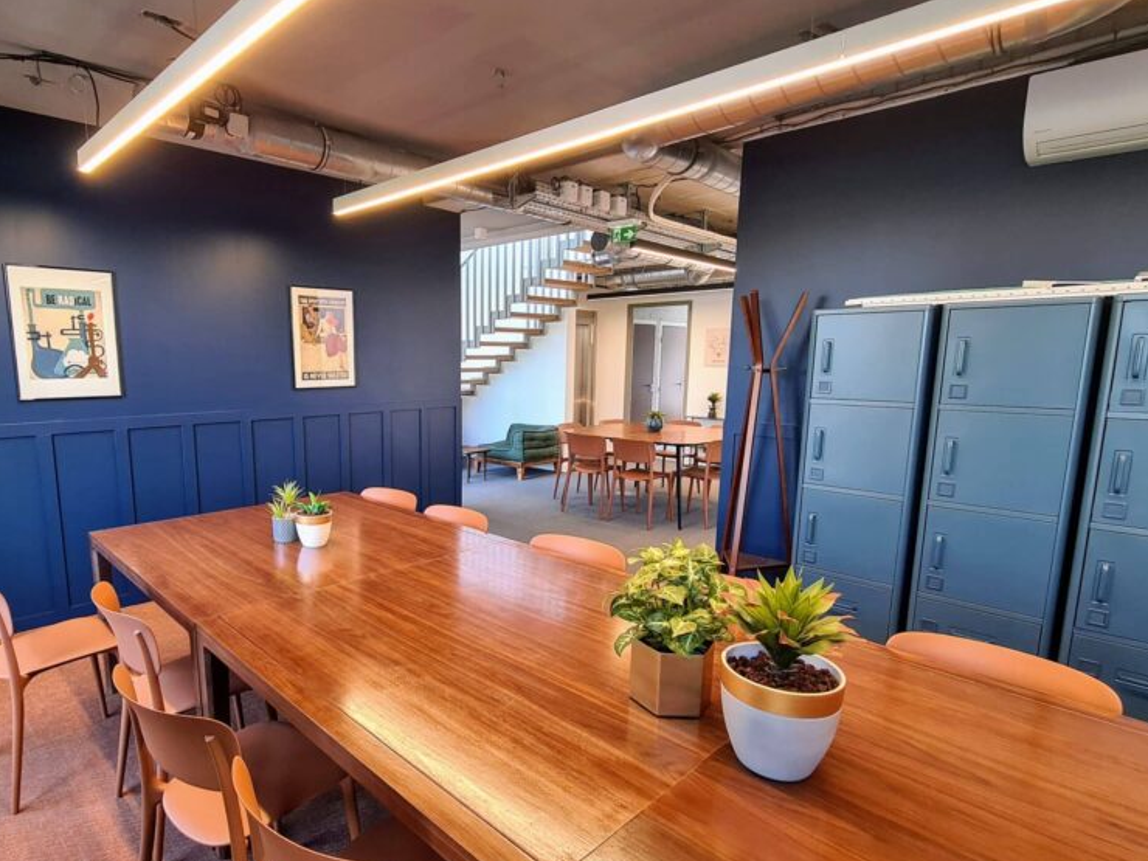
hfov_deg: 86.7
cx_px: 464
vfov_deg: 71.5
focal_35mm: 18
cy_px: 462
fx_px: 597
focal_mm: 2.2
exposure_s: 1/50
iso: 200
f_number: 2.2
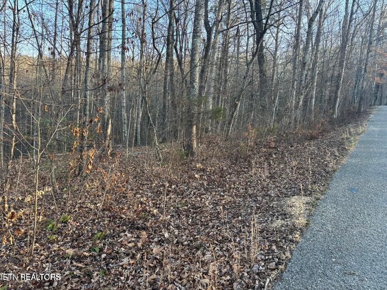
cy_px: 145
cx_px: 194
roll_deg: -2.8
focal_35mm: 26
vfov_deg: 53.1
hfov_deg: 67.3
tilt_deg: -0.6
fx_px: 291
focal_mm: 5.96
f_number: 1.6
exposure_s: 1/171
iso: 40
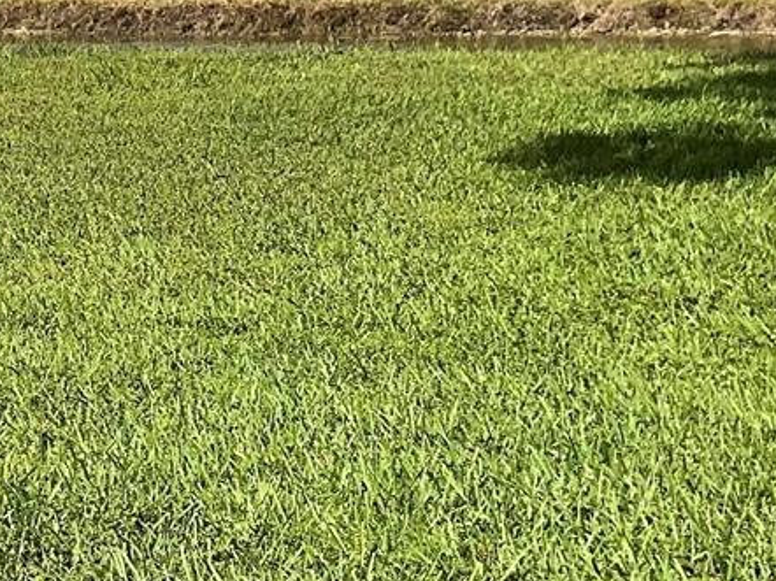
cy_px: 432
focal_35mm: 105
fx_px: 2353
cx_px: -104
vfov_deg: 14.0
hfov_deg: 18.0
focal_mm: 3
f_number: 1.8
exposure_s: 1/1984
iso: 16
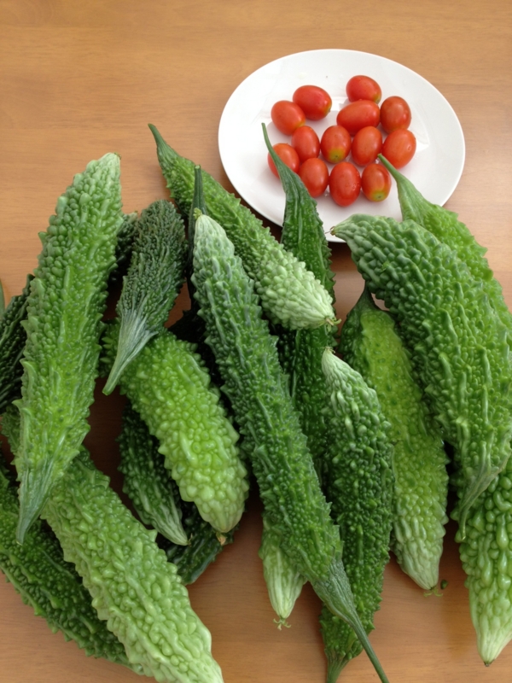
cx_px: 256
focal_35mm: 35
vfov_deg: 52.6
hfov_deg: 40.7
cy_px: 342
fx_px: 690
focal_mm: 4.28
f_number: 2.4
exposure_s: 1/24
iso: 50
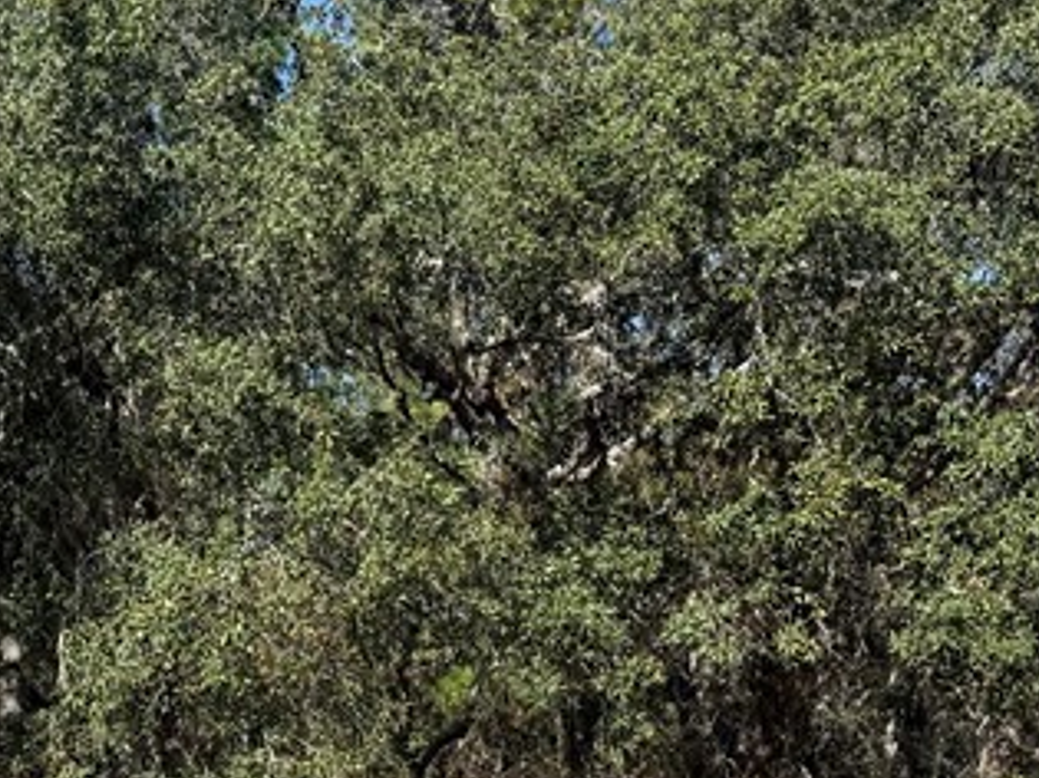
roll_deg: +0.1
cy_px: 841
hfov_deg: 24.6
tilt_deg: +1.4
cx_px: 191
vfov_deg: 18.2
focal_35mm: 78
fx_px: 2340
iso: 80
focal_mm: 6.76
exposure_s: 1/3584
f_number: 1.78
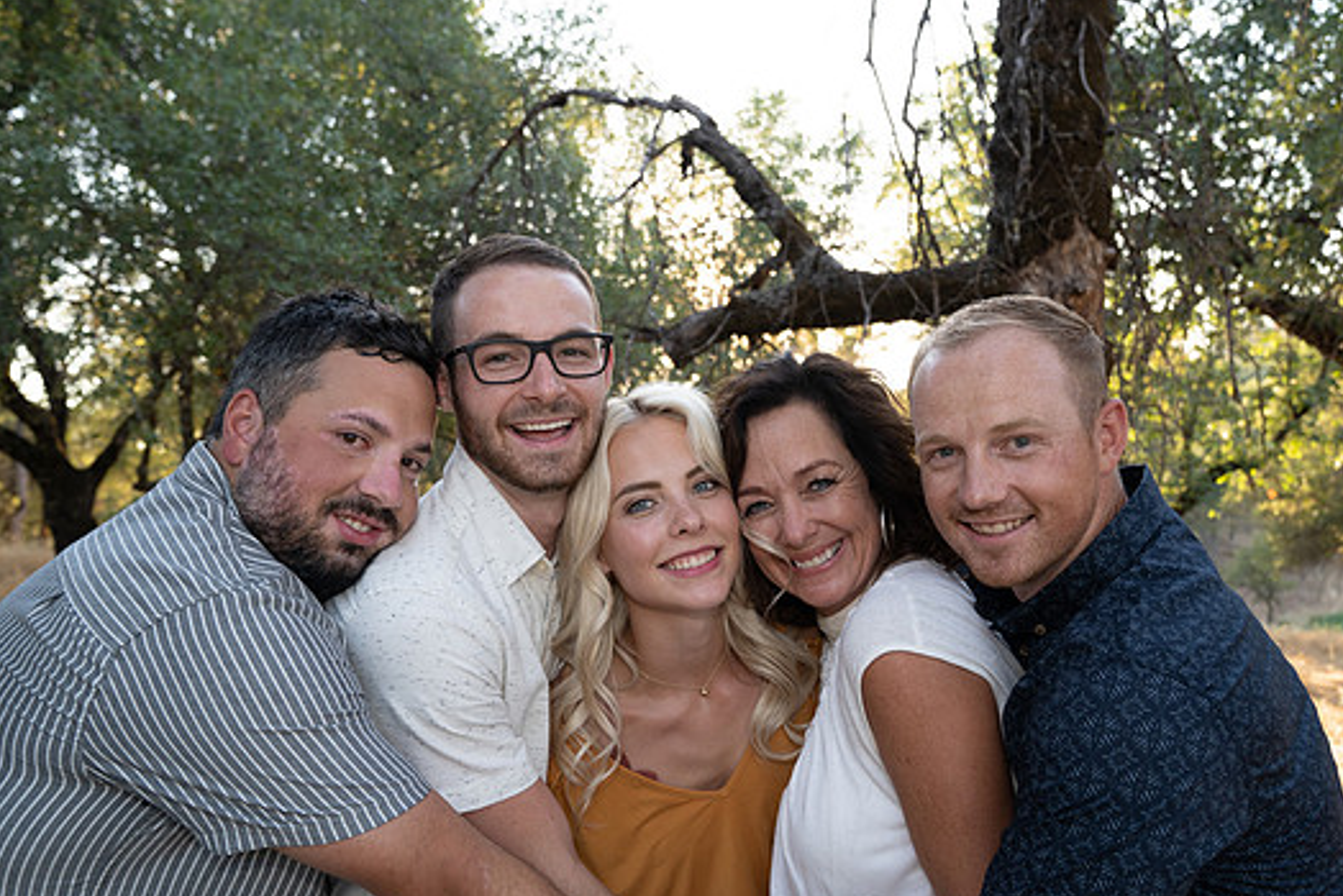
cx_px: 715
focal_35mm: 31
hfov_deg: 60.2
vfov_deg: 42.3
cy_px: 483
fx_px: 1157
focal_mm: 28
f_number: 4.5
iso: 500
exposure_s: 1/125
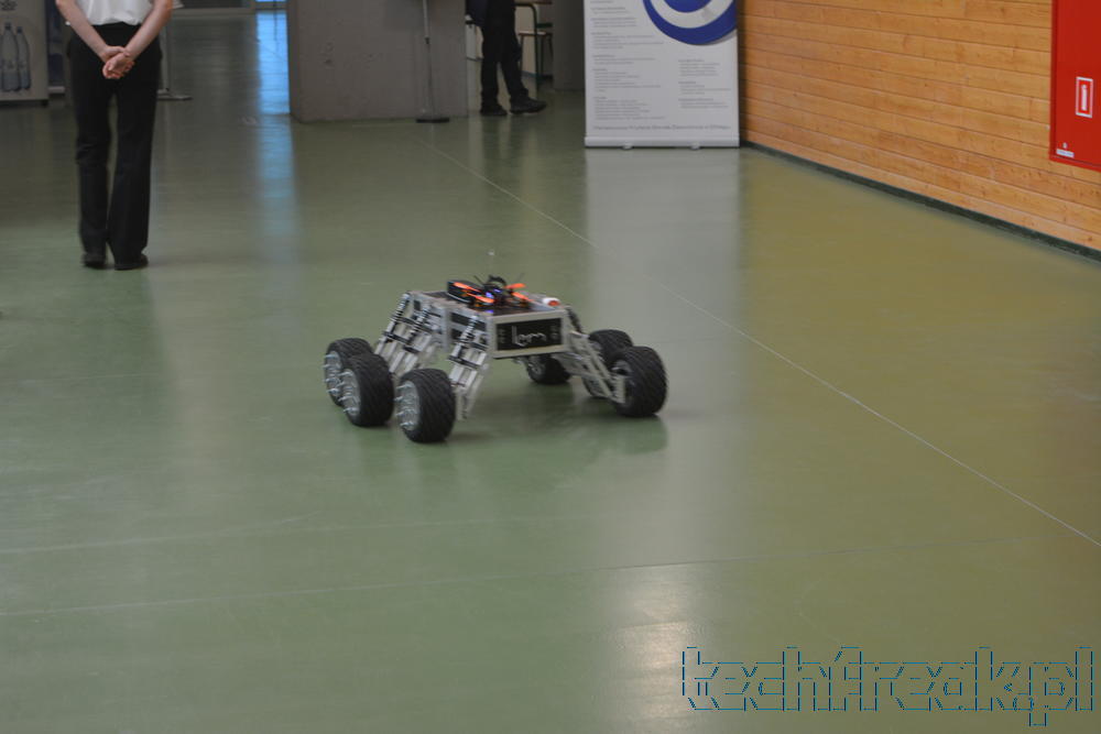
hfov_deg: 24.6
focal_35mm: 82
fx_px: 2523
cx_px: 550
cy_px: 367
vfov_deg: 16.6
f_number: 5.6
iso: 800
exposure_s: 1/30
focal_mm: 55
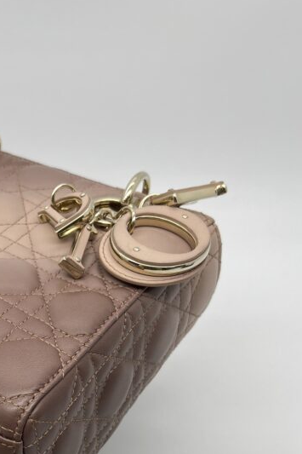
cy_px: 369
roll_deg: +3.5
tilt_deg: -41.9
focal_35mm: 52
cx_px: 3
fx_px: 655
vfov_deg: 36.8
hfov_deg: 24.8
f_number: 1.5
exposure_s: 1/107
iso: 32
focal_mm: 5.7
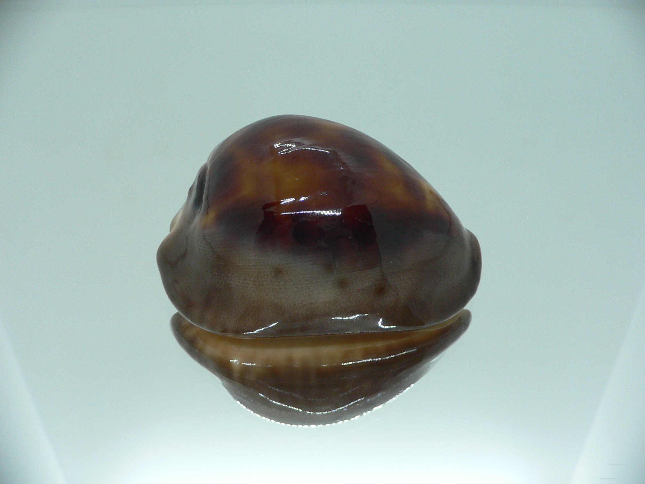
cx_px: 322
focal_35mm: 35
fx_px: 652
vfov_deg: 40.7
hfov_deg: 52.6
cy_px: 242
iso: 150
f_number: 2.8
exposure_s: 1/60
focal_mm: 4.6
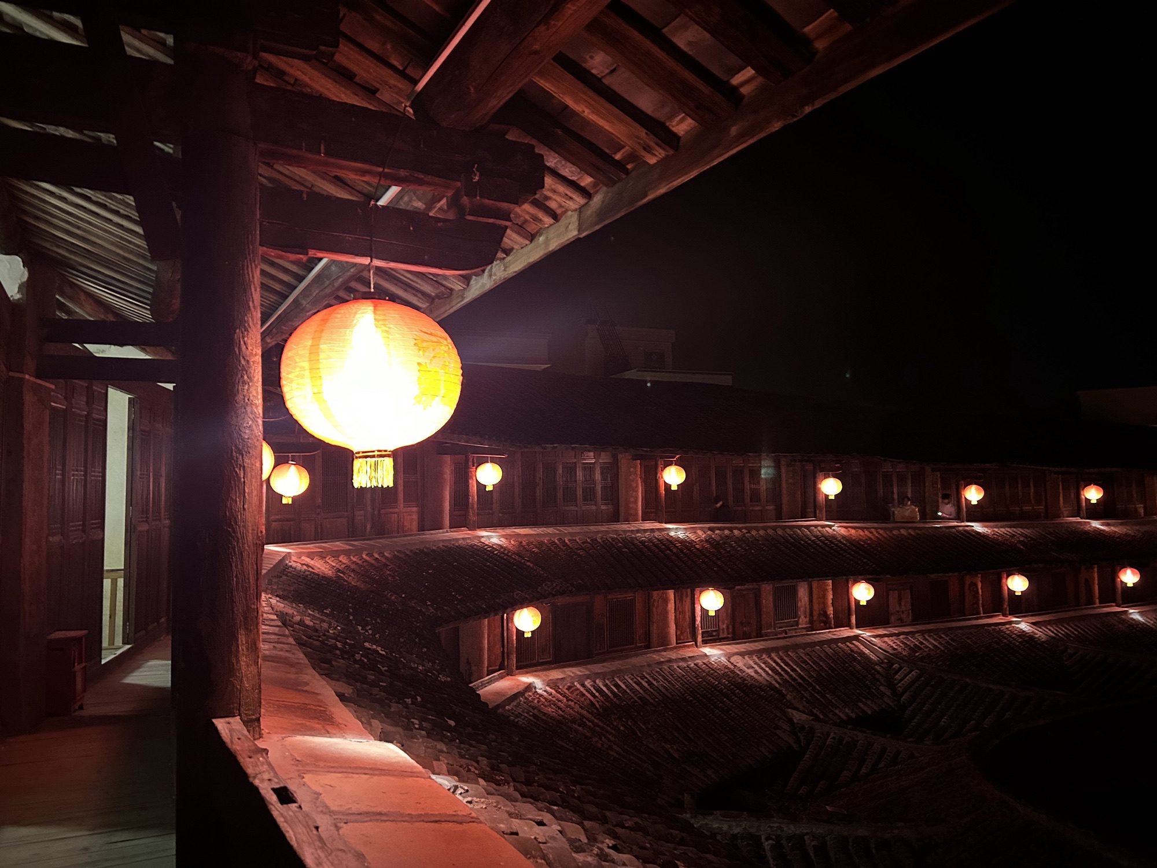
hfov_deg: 67.3
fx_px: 869
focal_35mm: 26
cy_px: 434
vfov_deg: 53.1
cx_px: 578
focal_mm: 5.7
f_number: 1.5
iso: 1000
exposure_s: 1/18
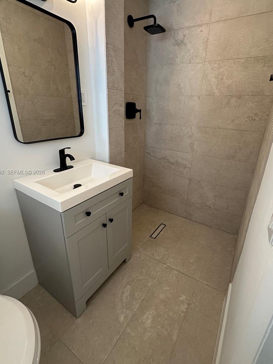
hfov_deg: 74.7
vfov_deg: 90.9
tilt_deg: -19.9
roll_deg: -1.5
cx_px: 142
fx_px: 179
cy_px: 172
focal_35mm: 17
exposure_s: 1/120
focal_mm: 2.22
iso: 160
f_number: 2.2
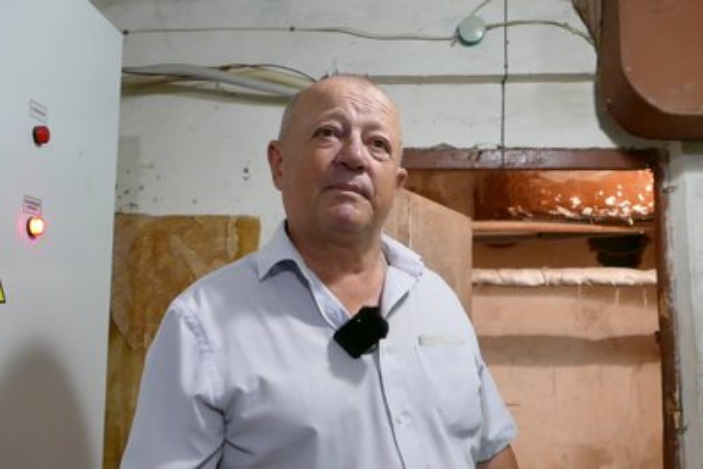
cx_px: 352
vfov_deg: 42.4
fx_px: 606
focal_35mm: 31
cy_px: 234
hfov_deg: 60.3
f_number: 2.8
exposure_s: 1/50
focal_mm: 9.12
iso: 1250
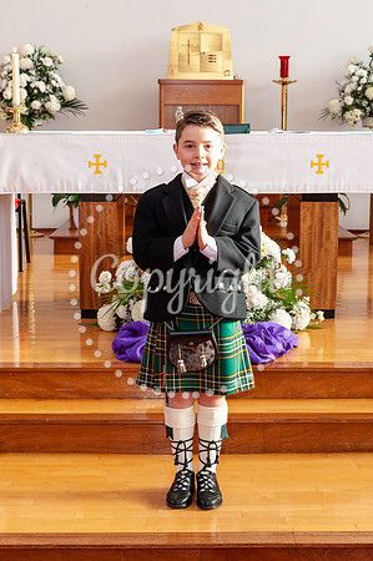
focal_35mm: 70
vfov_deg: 28.9
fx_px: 1090
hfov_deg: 19.4
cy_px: 280
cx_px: 186
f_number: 10
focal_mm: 70
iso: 1250
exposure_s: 1/60
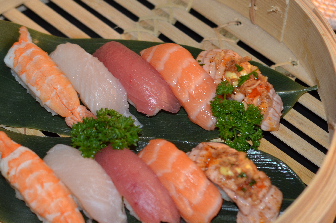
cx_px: 116
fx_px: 987
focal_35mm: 106
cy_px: 121
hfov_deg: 19.3
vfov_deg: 12.9
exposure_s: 1/60
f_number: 2.8
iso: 800
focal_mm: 50
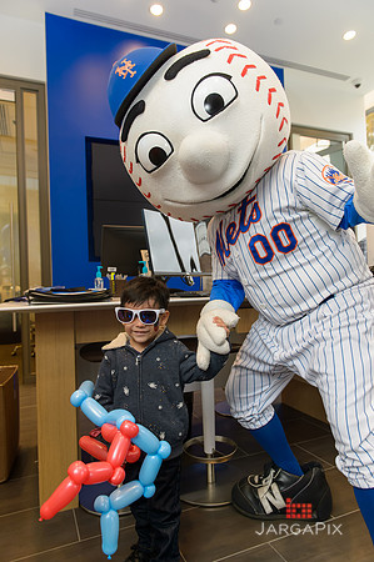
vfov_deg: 73.8
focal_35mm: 24
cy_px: 281
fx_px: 375
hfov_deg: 53.0
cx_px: 187
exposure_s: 1/100
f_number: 3.5
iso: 800
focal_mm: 24
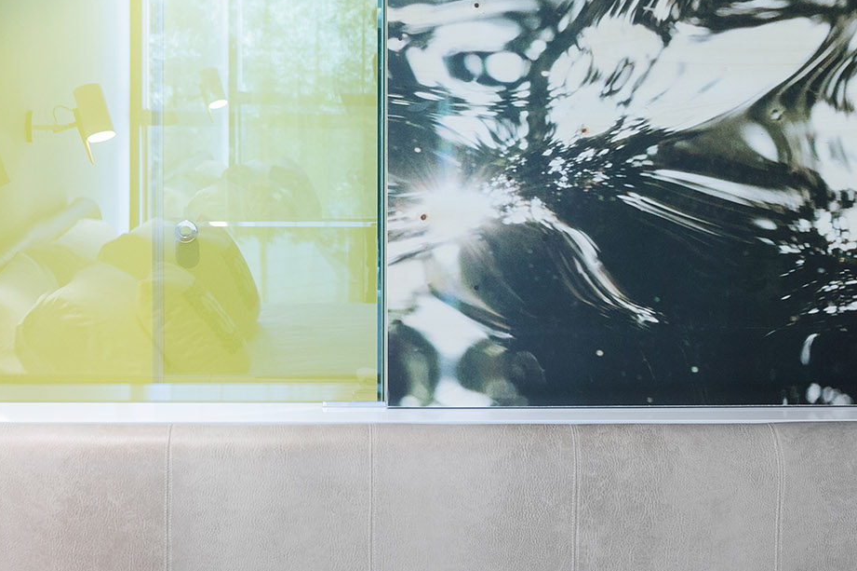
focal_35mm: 66
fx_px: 1570
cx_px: 173
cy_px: 82
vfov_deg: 20.3
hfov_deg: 29.8
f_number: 4
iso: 500
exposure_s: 1/60
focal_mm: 38
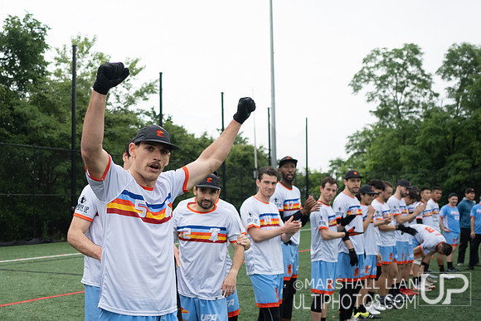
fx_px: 733
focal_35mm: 55
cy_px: 157
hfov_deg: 35.4
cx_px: 113
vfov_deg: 24.7
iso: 400
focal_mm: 23
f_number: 2.5
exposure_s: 1/1250
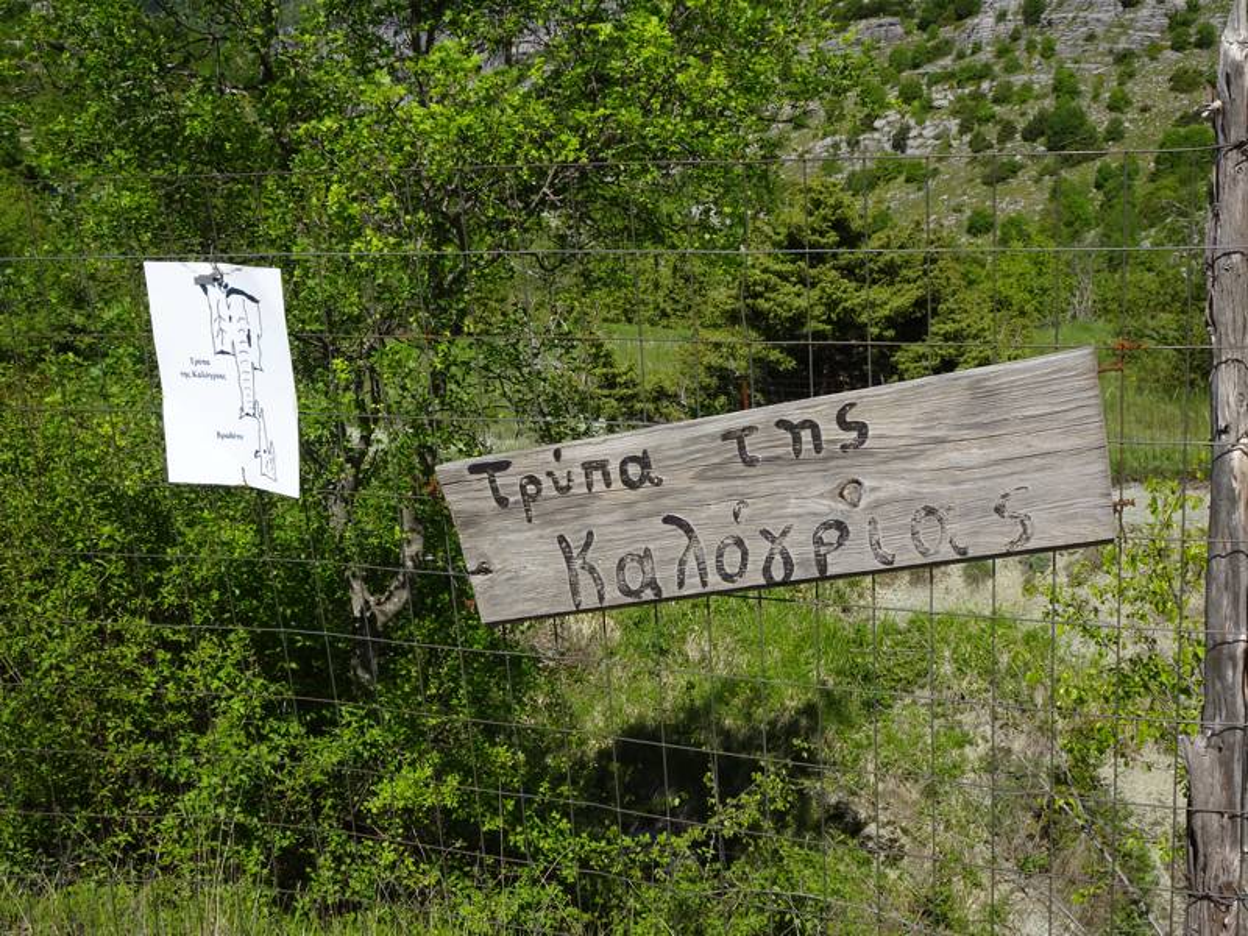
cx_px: 624
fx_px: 1550
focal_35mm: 43
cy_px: 468
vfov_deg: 33.6
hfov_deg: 43.9
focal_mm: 7.3
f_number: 6.3
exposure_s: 1/320
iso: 80
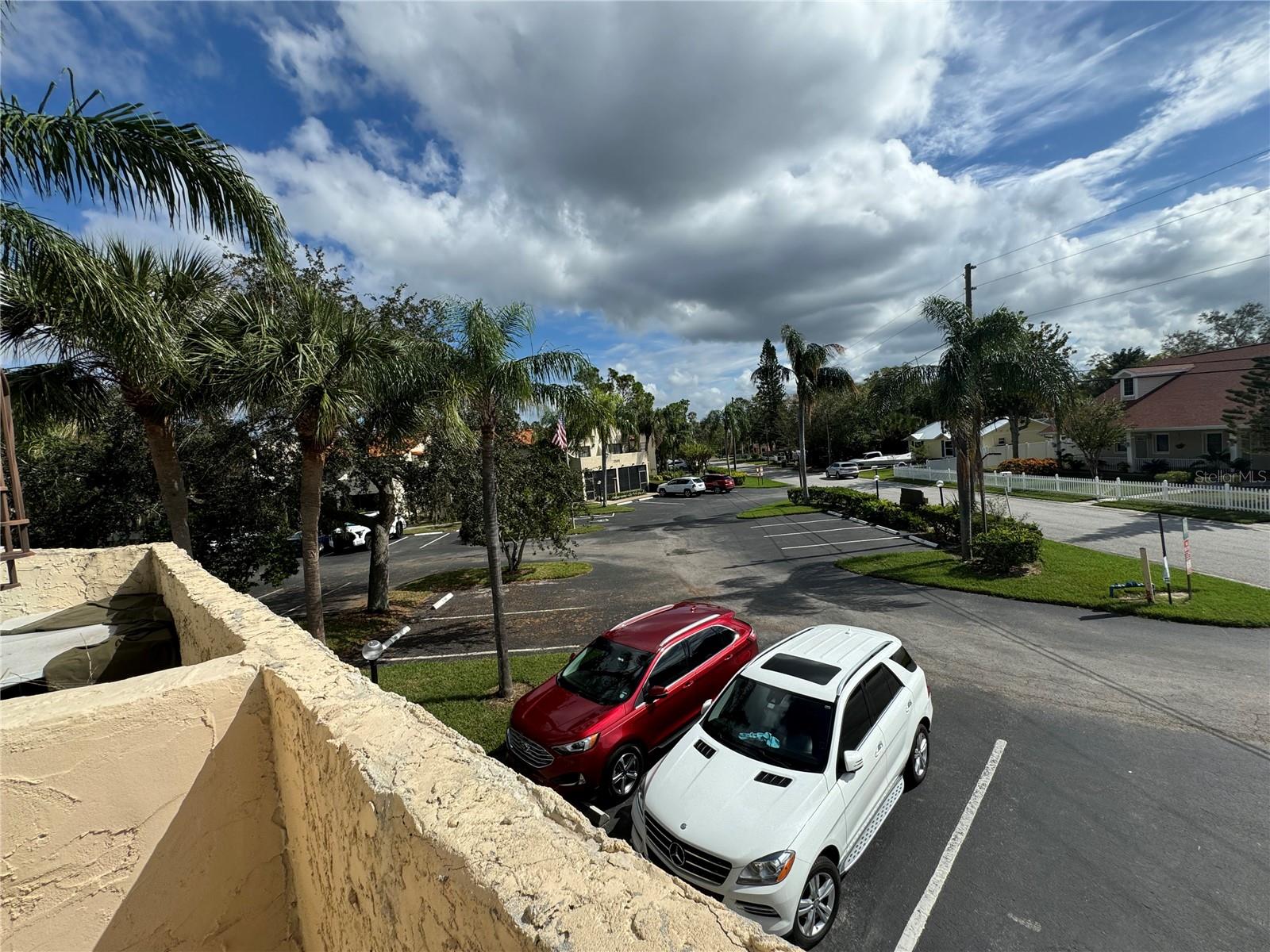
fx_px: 514
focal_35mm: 14
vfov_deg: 85.7
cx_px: 635
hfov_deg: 102.1
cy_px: 476
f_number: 2.2
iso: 50
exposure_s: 1/2415
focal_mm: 2.22
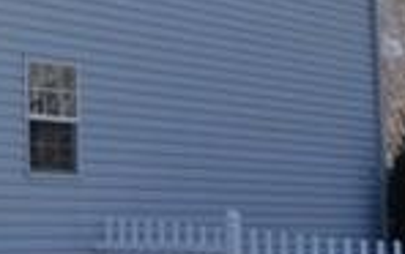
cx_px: -364
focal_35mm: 145
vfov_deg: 9.0
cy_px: 1
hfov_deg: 12.8
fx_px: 1603
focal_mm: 22
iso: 100
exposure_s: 1/200
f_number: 7.1
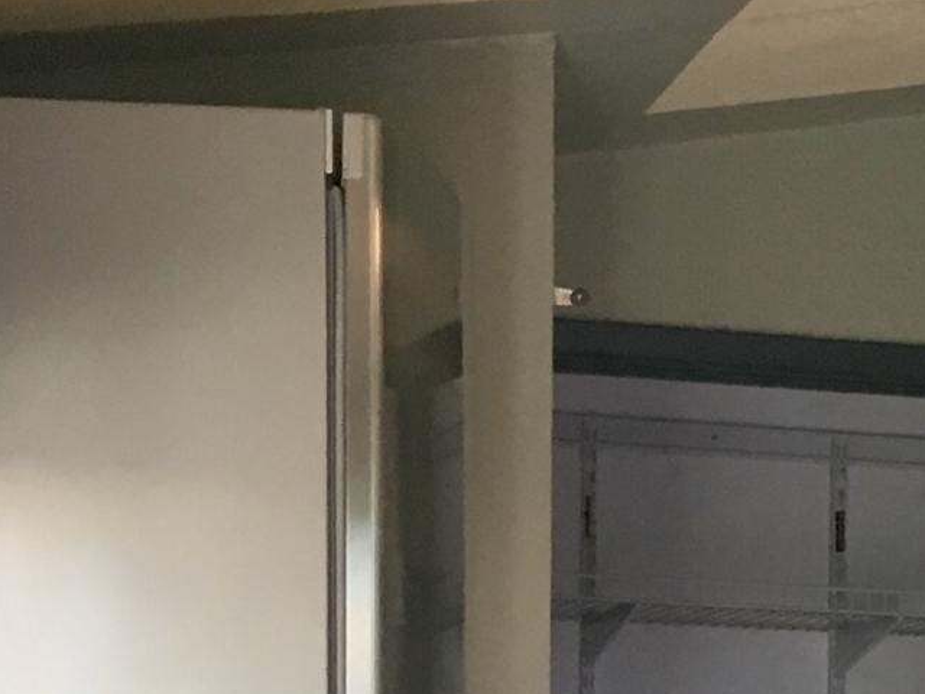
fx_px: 3634
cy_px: 1136
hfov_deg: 13.9
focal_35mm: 136
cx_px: 1260
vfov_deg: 10.4
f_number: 2.2
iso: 40
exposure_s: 1/30
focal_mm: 4.15
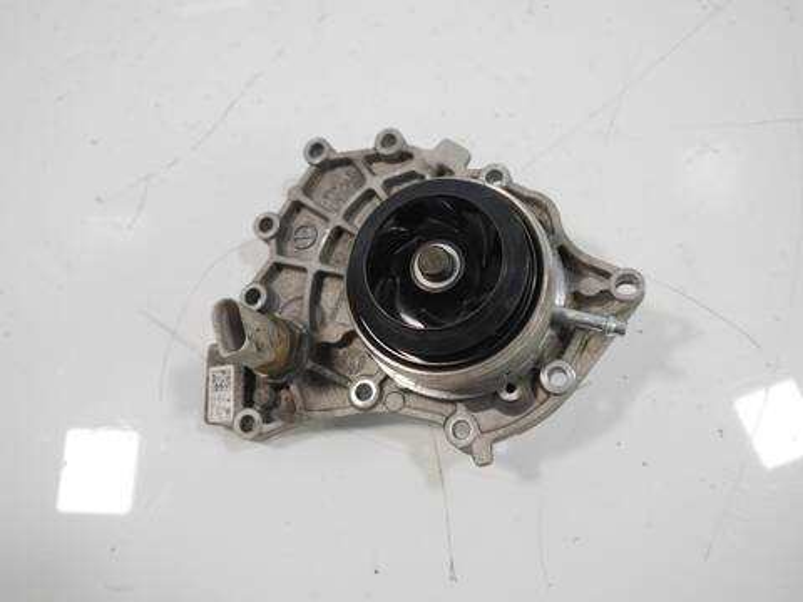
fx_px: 696
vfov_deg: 46.8
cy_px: 301
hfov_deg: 60.0
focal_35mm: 30
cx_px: 402
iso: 800
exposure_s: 1/125
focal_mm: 15
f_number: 3.6
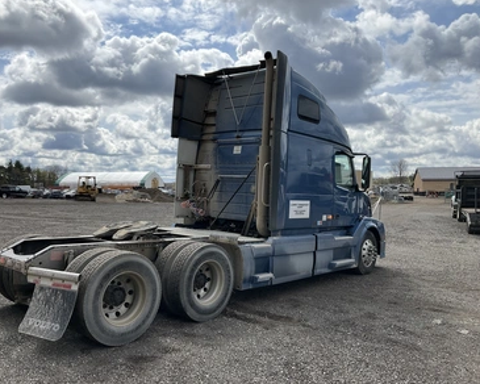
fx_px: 440
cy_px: 195
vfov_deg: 47.1
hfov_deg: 57.1
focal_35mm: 31
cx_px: 225
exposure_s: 1/3125
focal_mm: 3
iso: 25
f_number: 1.8
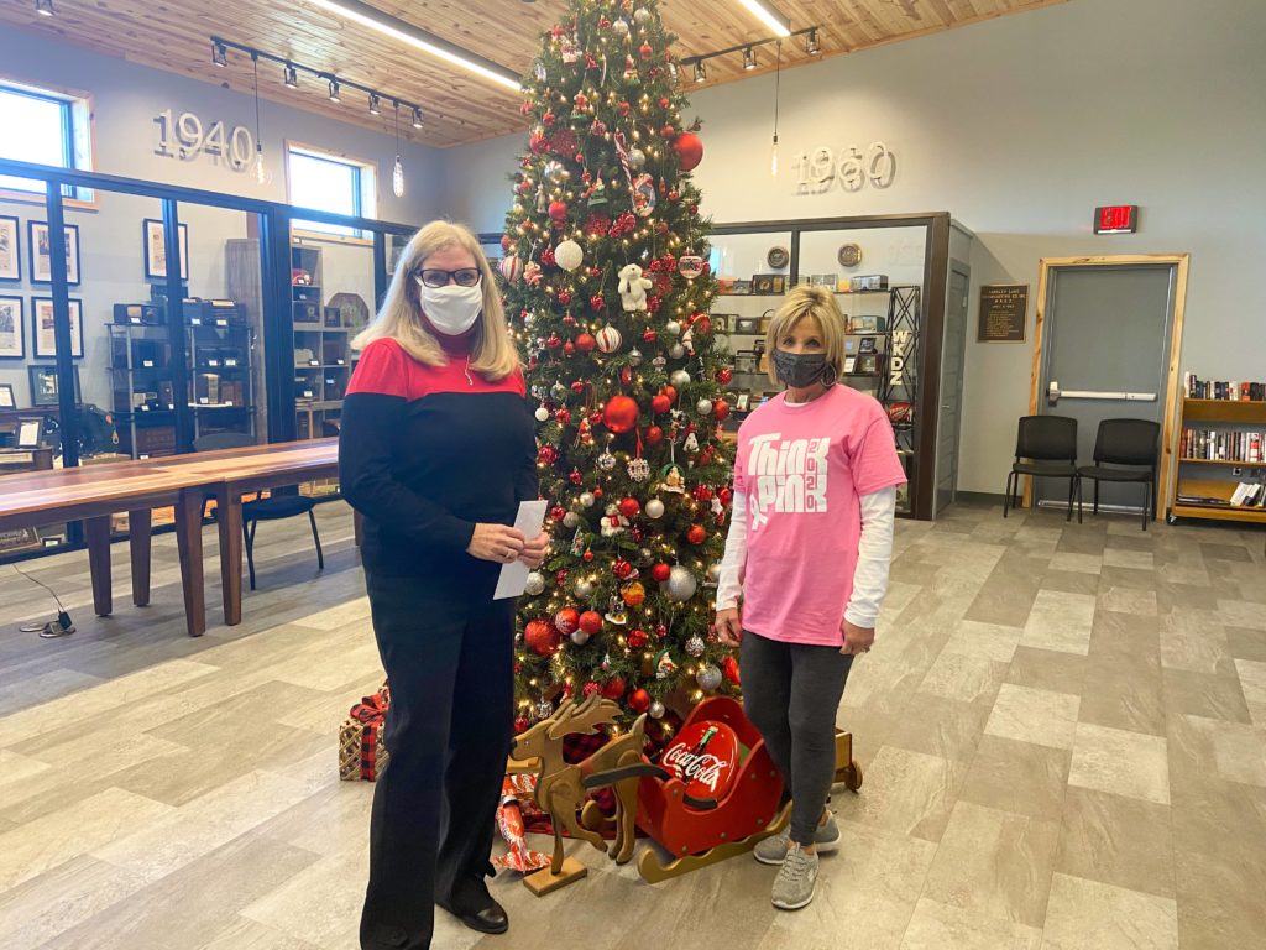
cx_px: 633
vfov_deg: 53.1
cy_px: 475
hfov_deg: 67.3
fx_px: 951
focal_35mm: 26
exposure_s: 1/60
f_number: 1.8
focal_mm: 4.25
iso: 160
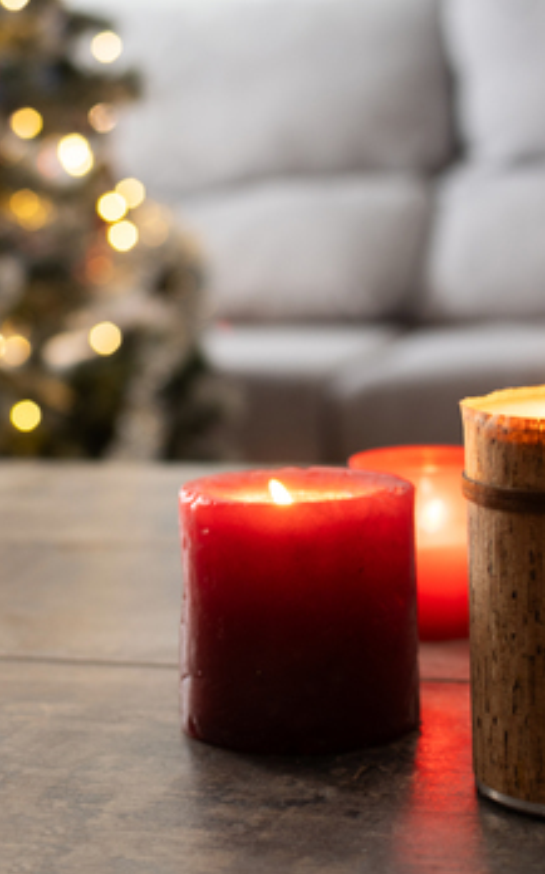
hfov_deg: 16.1
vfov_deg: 25.6
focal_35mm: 81
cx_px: 245
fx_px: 1923
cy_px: 437
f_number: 3.5
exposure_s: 1/13
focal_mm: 35
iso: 100
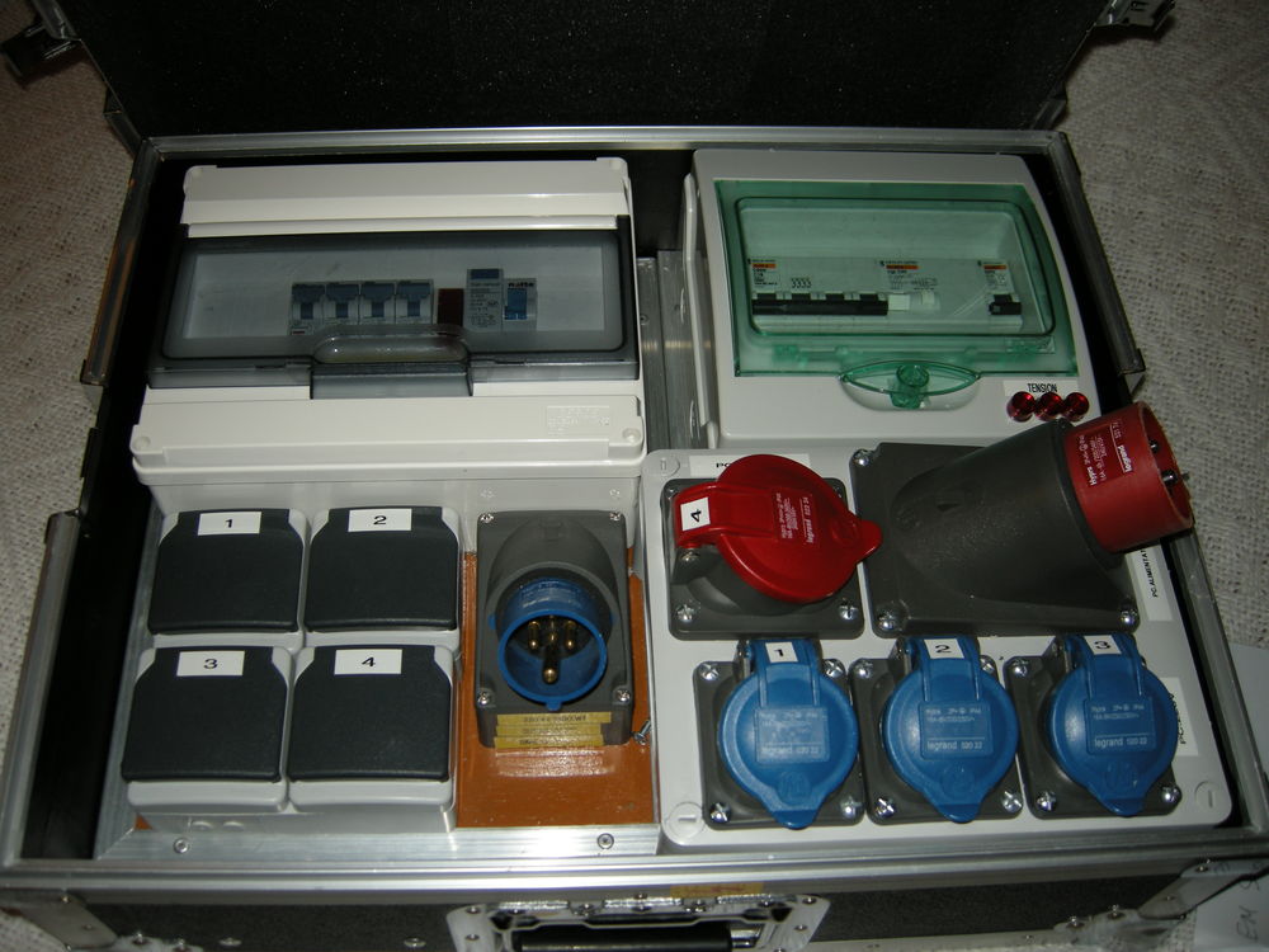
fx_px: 1283
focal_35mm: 35
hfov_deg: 52.6
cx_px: 634
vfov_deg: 40.7
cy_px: 476
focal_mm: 7.5
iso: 64
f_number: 2.7
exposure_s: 1/60
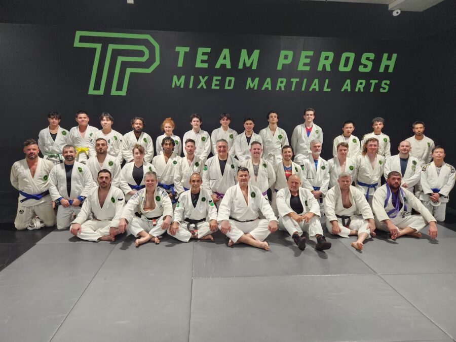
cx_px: 228
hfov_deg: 73.9
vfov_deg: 58.9
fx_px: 303
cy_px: 171
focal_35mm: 23
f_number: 1.8
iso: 160
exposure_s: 1/100
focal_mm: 5.4
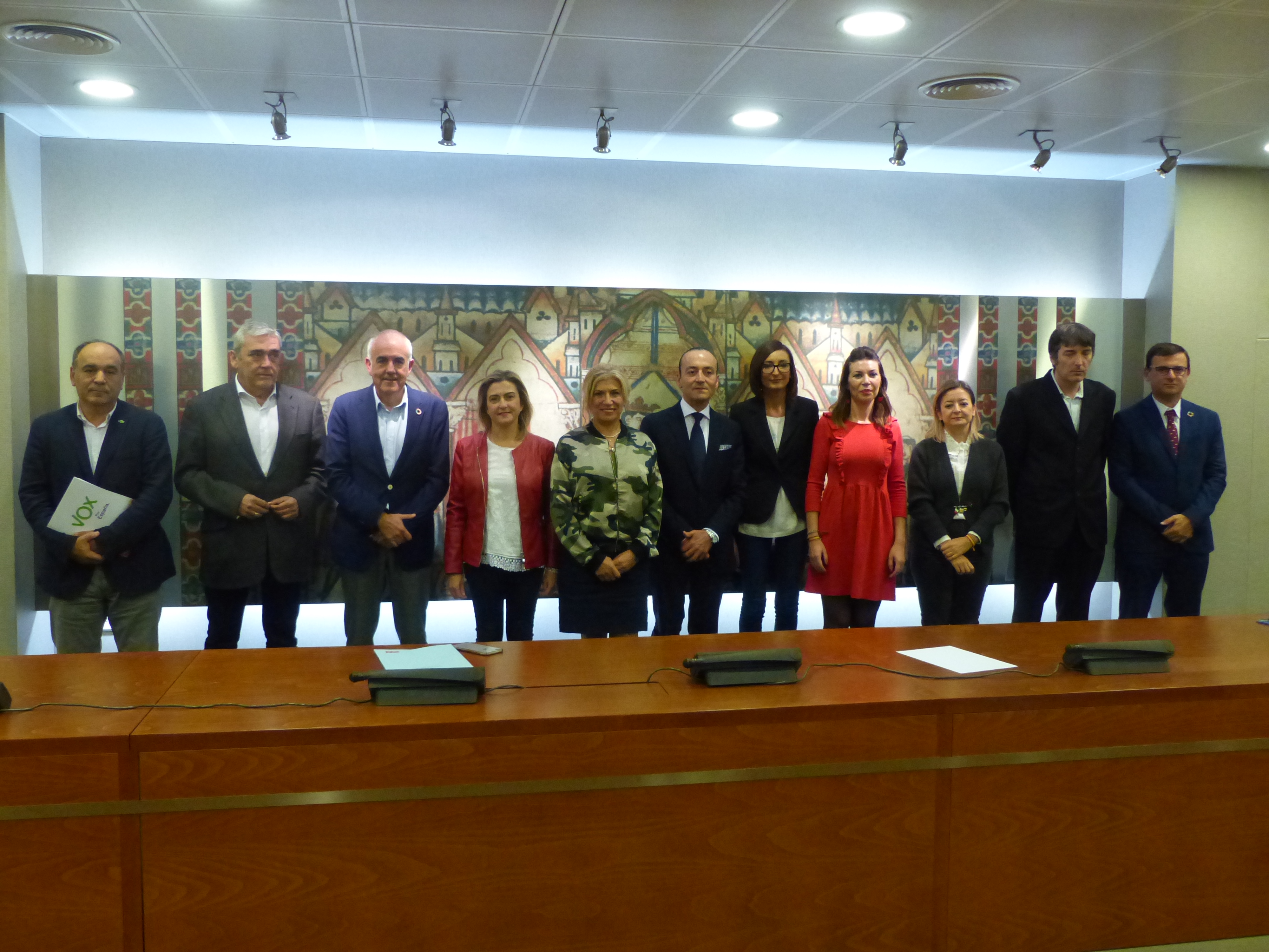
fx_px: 1136
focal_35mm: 31
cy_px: 476
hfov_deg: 58.4
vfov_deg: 45.4
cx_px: 634
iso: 800
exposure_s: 1/100
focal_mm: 5.6
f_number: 3.2
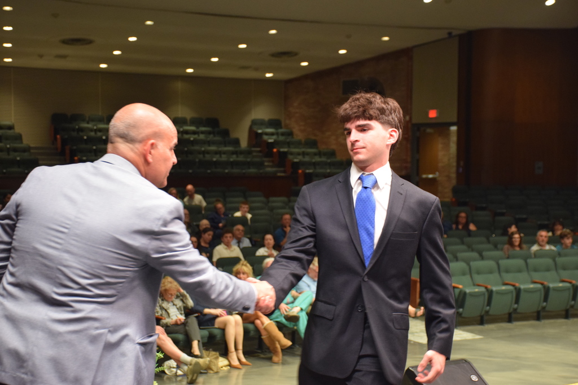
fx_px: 1084
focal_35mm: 68
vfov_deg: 20.2
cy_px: 192
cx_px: 289
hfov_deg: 29.9
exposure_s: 1/60
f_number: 4.5
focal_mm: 45
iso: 1600
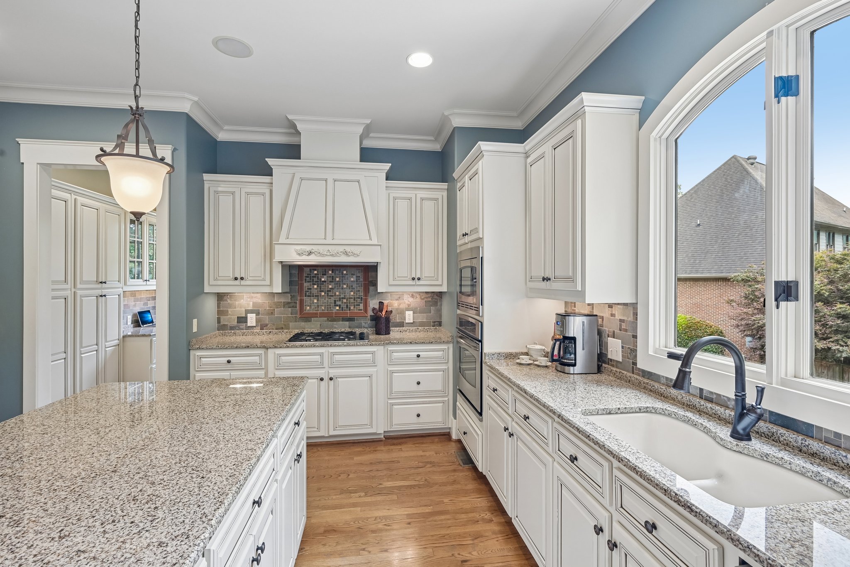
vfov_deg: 72.0
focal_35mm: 16
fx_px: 390
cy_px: 284
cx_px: 425
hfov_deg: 95.0
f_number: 8
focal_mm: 16.5
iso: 400
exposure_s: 1/40
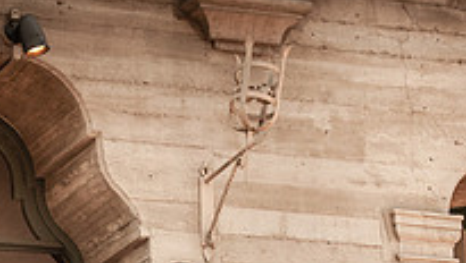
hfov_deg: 10.3
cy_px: 390
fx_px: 2561
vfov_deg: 5.8
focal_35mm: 207
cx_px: 23
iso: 250
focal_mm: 70
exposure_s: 1/200
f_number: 7.1
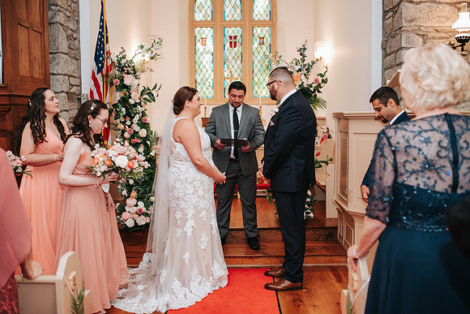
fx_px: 466
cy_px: 157
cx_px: 235
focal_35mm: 36
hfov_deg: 53.5
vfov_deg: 37.2
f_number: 2.8
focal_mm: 35
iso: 1000
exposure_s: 1/200
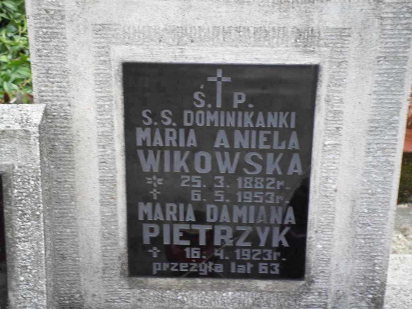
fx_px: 1285
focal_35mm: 108
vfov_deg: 13.7
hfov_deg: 18.2
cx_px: 206
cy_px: 154
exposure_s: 1/60
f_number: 5
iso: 100
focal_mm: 19.6
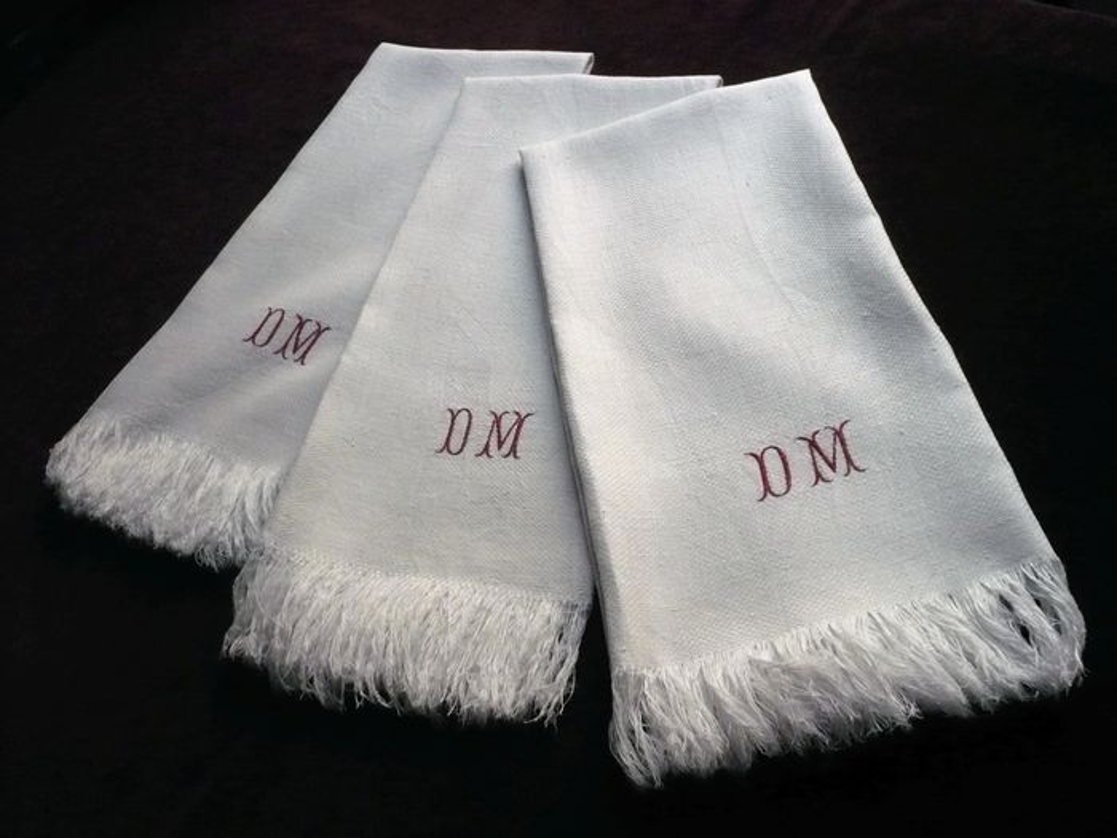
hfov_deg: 52.6
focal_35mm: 35
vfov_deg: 40.7
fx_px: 1129
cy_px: 419
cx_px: 558
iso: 400
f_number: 2.8
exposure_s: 1/500
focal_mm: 5.8
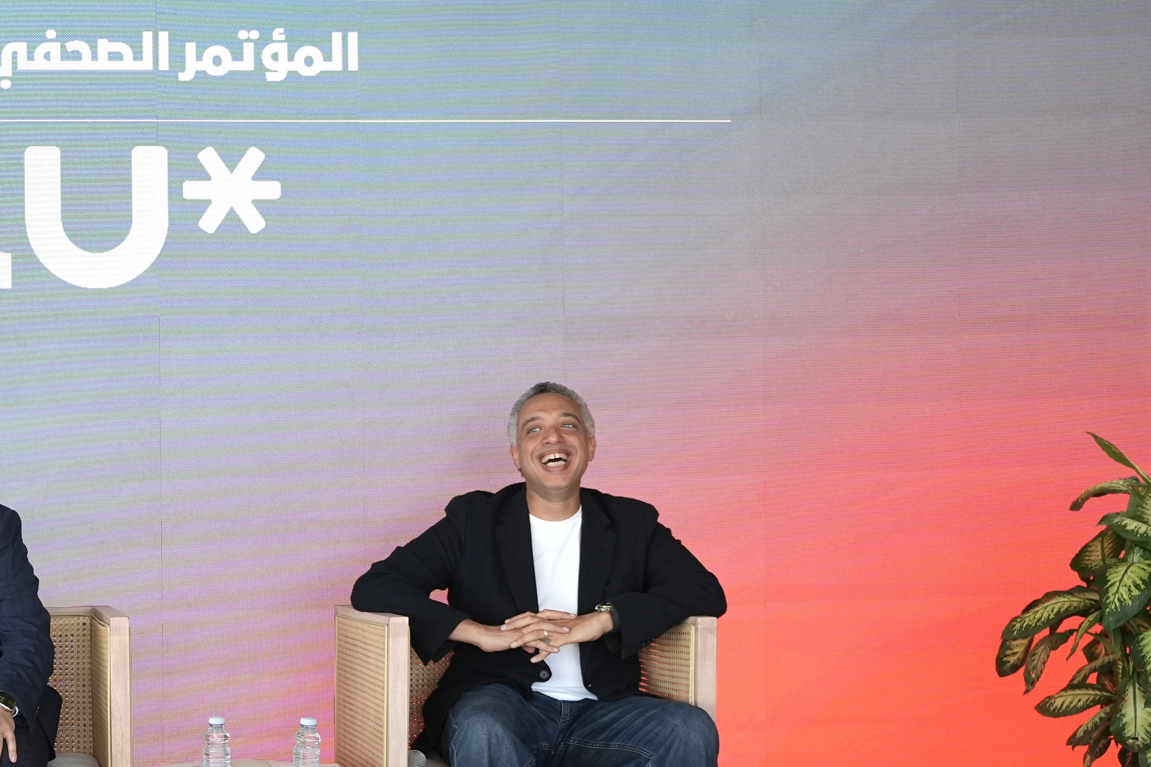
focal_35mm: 66
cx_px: -36
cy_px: 536
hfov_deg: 28.3
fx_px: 2117
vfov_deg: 20.4
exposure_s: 1/500
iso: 800
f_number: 2.8
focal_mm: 29.1
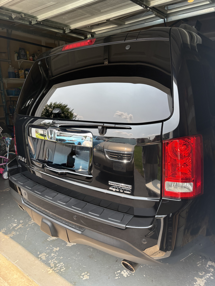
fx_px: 215
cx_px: 108
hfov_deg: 53.1
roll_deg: +0.5
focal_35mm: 26
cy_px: 143
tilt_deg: -10.7
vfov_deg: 67.3
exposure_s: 1/571
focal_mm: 5.96
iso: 64
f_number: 1.6
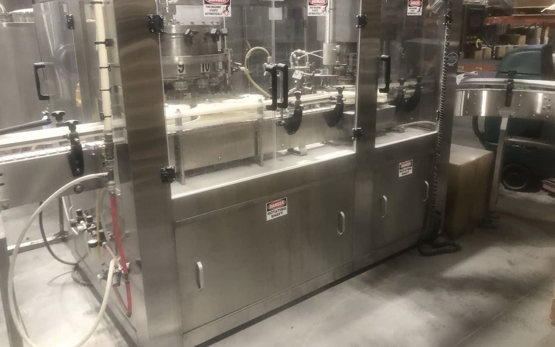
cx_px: 277
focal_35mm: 30
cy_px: 157
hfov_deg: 62.9
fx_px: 454
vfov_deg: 41.8
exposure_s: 1/15
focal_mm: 4
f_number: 1.8
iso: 64
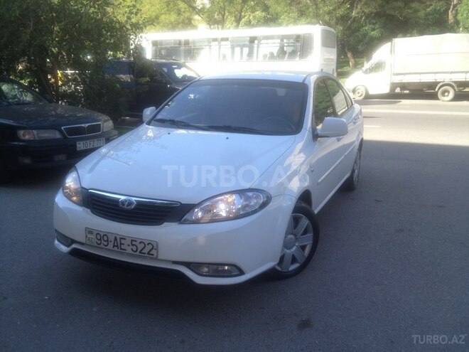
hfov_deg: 52.6
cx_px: 234
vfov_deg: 40.7
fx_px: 474
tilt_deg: -17.8
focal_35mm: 35
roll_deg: +0.9
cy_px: 176
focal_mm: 4.28
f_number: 2.4
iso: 50
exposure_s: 1/365
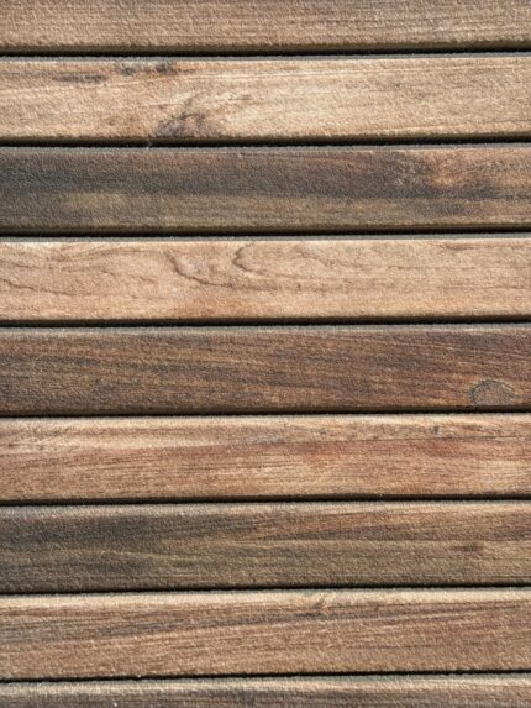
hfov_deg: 30.3
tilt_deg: -11.2
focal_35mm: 48
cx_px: 266
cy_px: 354
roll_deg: +0.2
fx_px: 981
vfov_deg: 39.6
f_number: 1.78
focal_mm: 6.76
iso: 64
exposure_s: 1/9901
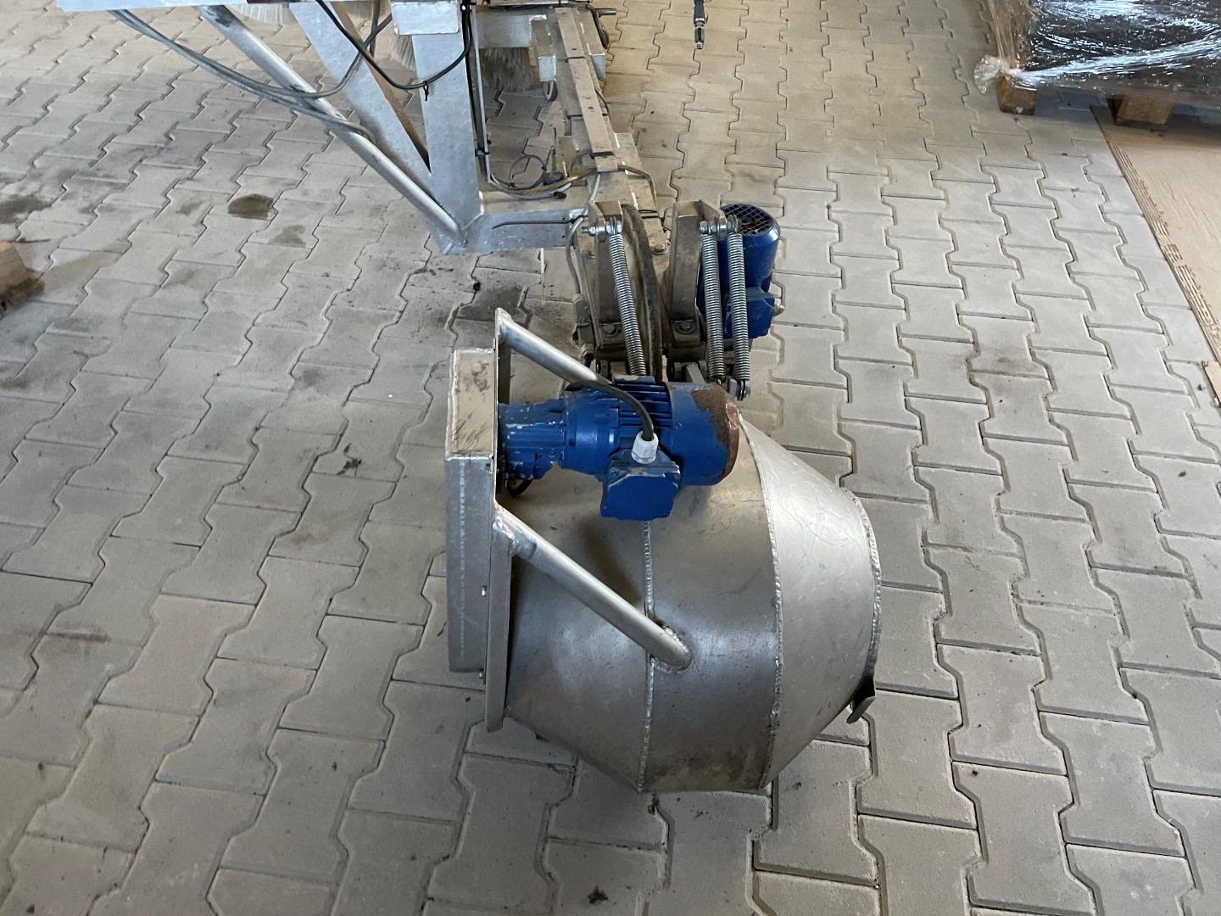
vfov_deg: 53.1
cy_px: 458
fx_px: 917
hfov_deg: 67.3
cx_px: 610
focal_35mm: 26
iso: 250
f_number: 1.6
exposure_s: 1/50
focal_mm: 4.2
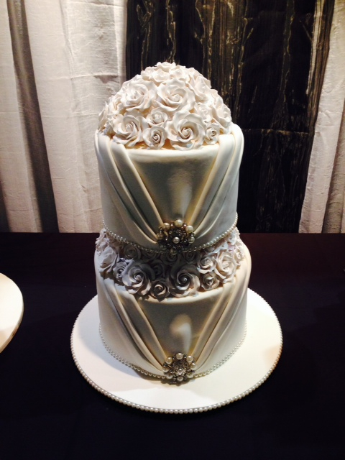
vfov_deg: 55.4
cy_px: 230
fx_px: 439
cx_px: 172
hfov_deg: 42.9
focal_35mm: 33
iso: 160
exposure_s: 1/20
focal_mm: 4.12
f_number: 2.4
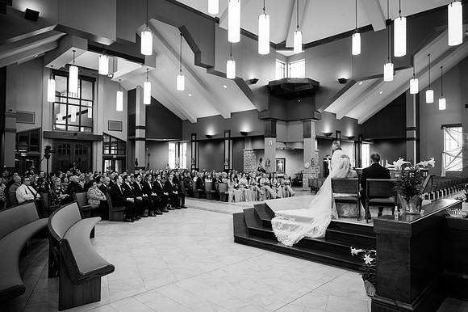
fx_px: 312
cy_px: 156
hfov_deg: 73.8
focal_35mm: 24
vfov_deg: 53.1
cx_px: 234
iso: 1000
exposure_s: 1/250
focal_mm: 24
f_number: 2.8
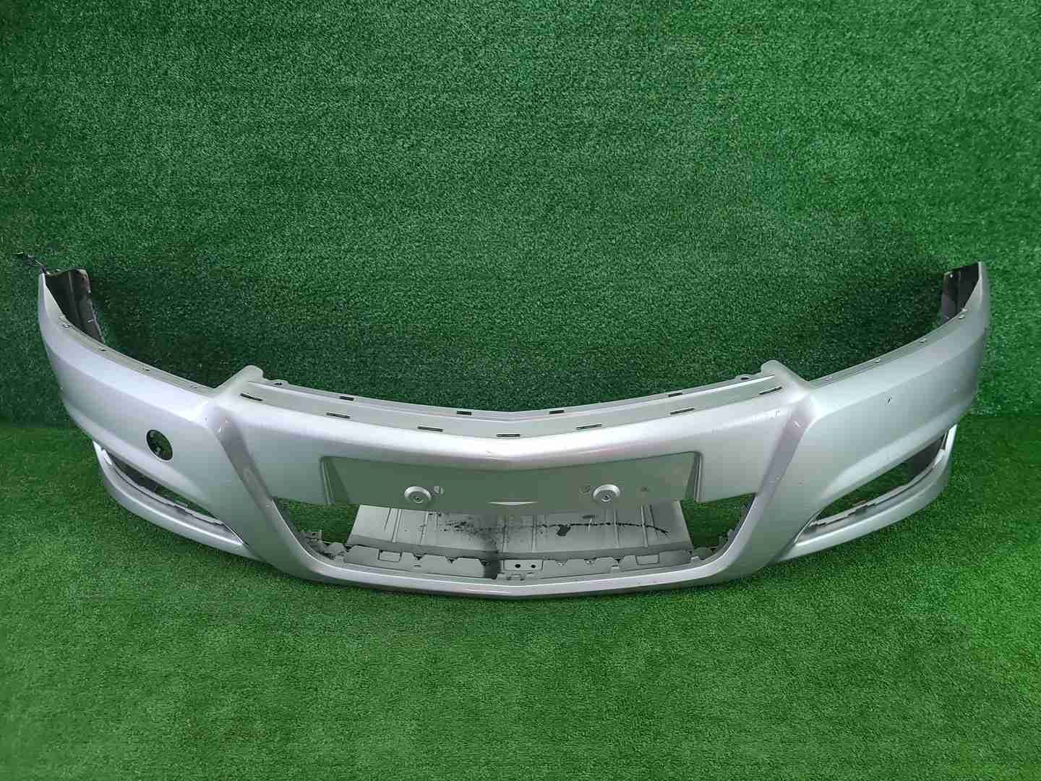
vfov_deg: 53.1
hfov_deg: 67.3
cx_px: 520
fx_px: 782
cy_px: 390
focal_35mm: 26
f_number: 1.8
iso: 89
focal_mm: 5.4
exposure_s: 1/50
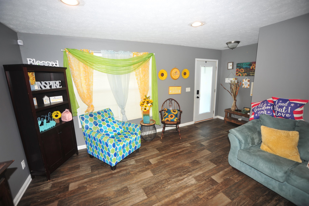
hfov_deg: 100.4
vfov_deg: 77.2
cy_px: 103
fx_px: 129
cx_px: 154
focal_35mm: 15
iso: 220
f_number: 5
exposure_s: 1/60
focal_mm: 15
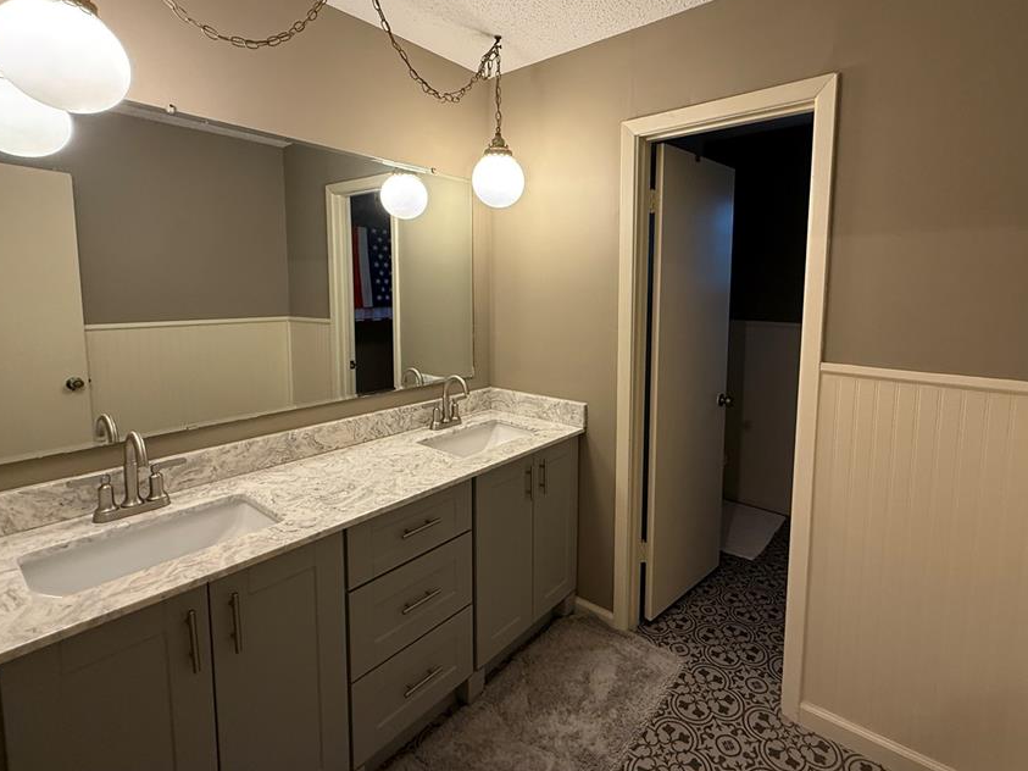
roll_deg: -0.5
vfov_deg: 74.3
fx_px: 505
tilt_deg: -5.2
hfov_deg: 90.7
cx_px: 569
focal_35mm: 17
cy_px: 332
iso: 200
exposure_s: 1/60
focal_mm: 2.22
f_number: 2.2
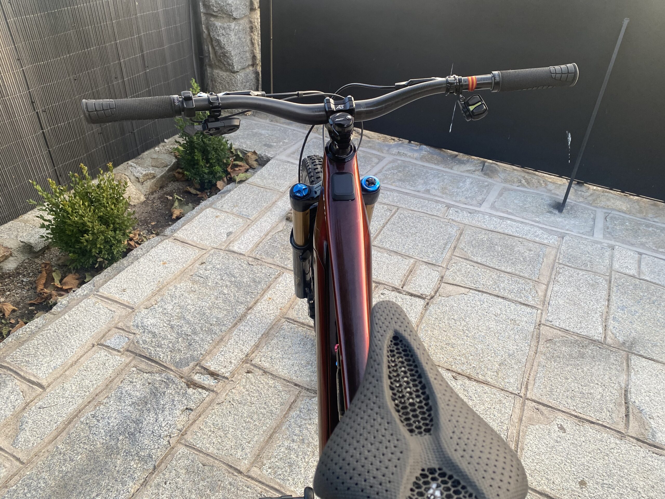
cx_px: 332
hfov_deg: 67.3
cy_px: 250
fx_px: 499
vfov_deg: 53.1
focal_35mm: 26
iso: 100
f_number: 1.8
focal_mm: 4.25
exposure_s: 1/121
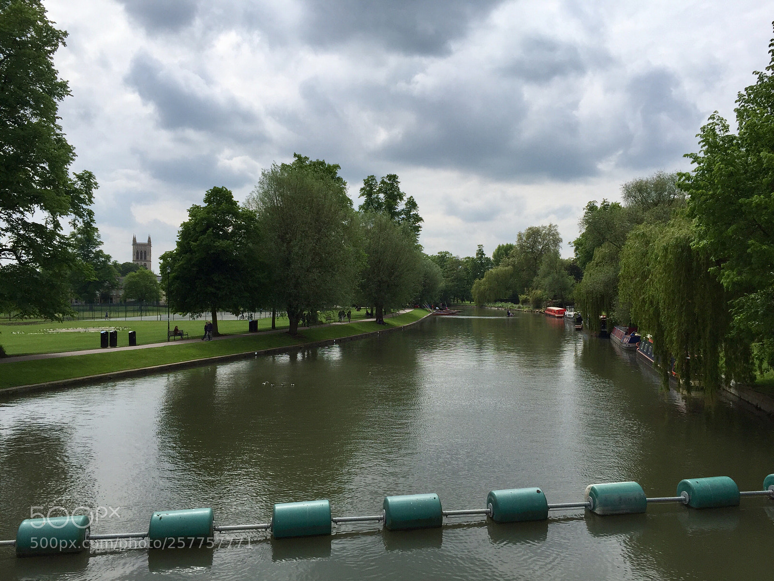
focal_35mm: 29
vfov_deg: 48.2
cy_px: 290
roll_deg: -0.8
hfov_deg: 61.7
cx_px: 387
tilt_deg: -0.7
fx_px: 648
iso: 32
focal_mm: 4.15
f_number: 2.2
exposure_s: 1/3300
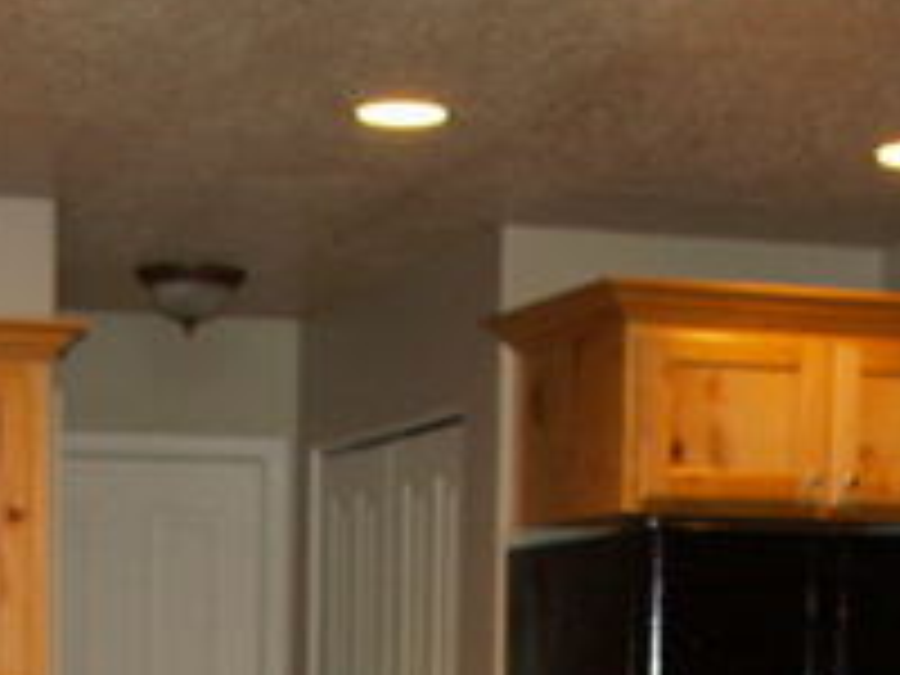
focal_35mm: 99
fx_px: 2574
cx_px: 333
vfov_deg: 14.1
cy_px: 990
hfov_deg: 19.8
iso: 200
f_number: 2.8
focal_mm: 8.01
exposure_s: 1/50
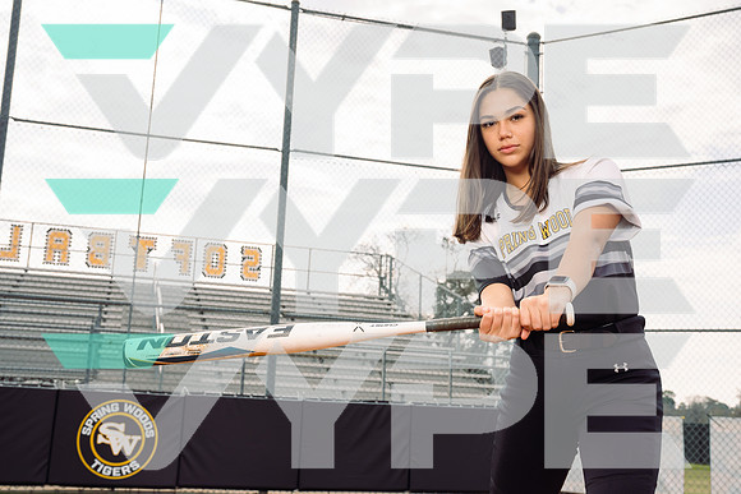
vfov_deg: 29.3
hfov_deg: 42.7
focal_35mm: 46
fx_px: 947
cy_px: 247
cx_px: 370
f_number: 8
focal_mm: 46
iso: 125
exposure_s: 1/200
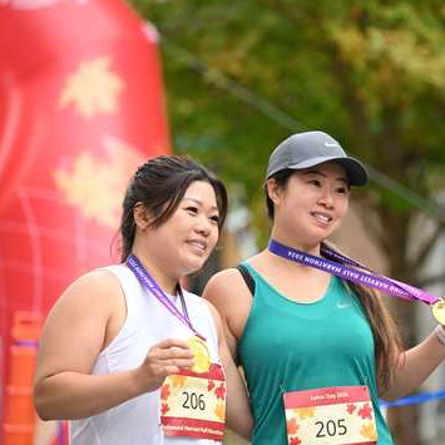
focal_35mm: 171
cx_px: 292
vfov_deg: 10.2
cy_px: 225
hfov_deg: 10.2
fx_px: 2487
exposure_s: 1/1600
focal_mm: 130
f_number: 2.8
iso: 640
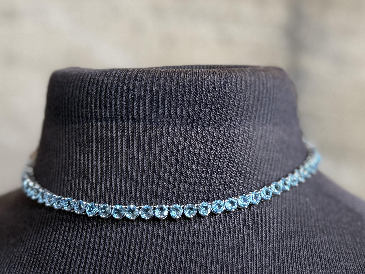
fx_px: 253
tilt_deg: +0.2
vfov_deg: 56.8
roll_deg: -2.0
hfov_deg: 71.6
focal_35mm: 24
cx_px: 182
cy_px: 137
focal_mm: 6.76
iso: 250
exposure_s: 1/60
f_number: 1.78
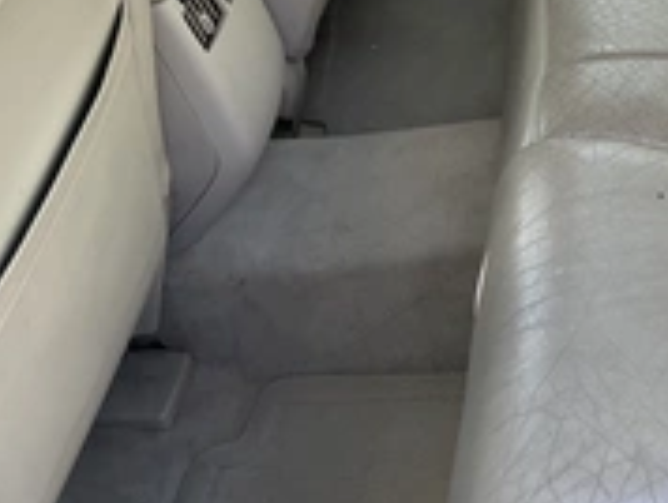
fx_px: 1256
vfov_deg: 22.6
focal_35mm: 65
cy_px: 173
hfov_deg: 27.9
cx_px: 683
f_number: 1.8
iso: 25
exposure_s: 1/167
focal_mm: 3
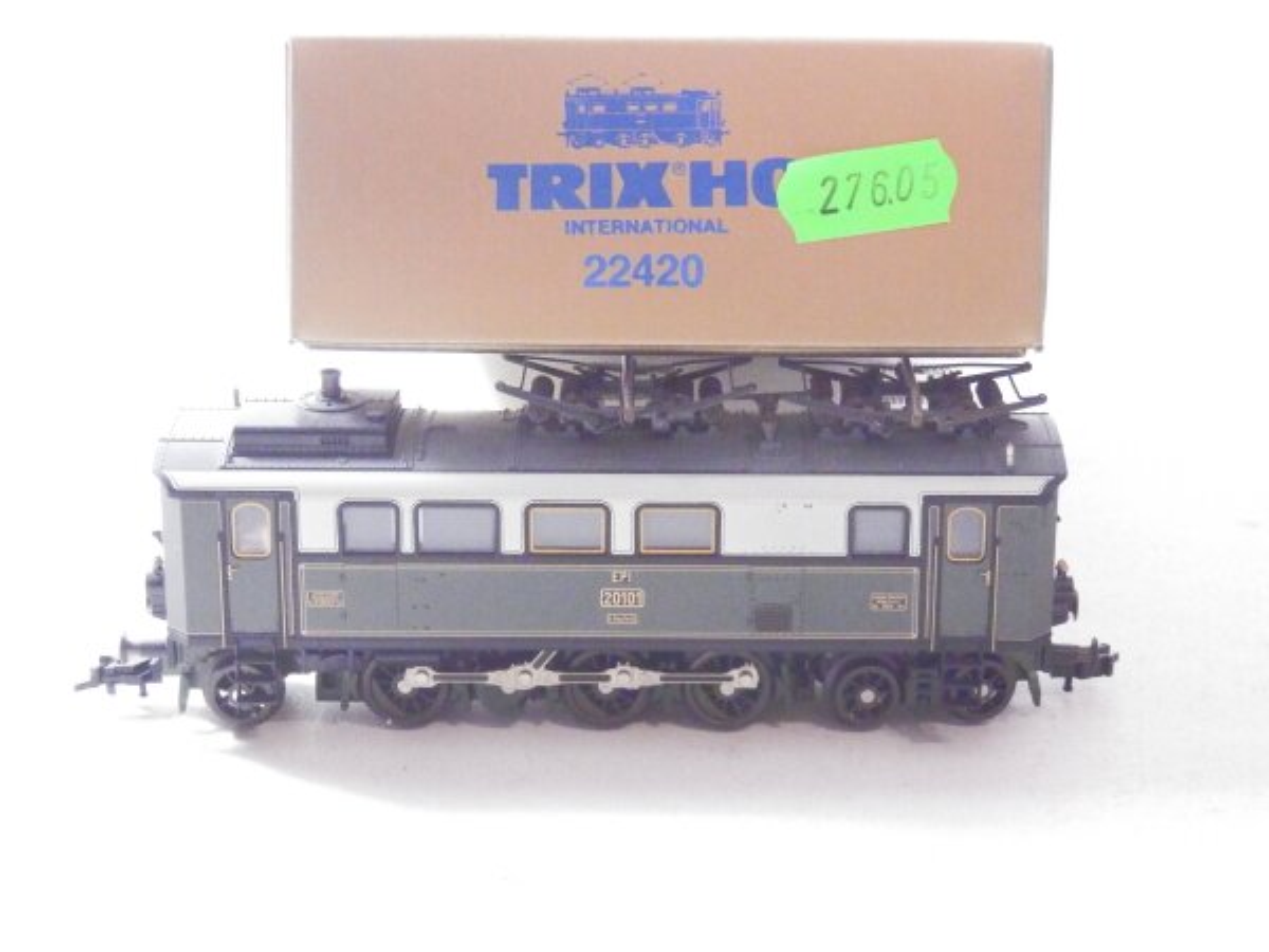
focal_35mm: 66
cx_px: 634
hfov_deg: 29.4
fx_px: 2420
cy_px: 476
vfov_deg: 22.3
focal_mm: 11.9
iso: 3200
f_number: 4.4
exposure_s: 1/125
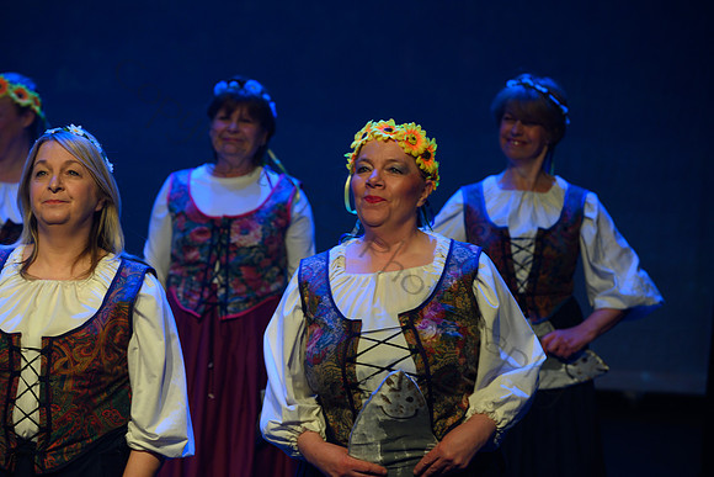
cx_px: 357
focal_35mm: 140
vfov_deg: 9.8
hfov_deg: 14.7
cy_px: 238
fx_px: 2777
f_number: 3.5
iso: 1250
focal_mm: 140
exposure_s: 1/80
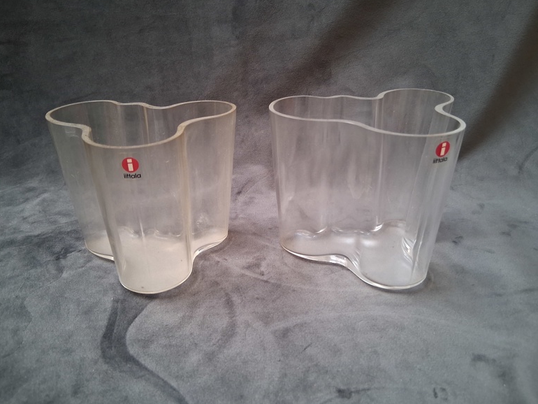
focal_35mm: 27
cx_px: 260
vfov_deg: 51.4
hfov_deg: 65.3
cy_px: 199
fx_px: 420
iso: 250
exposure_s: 1/50
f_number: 1.8
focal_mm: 3.98
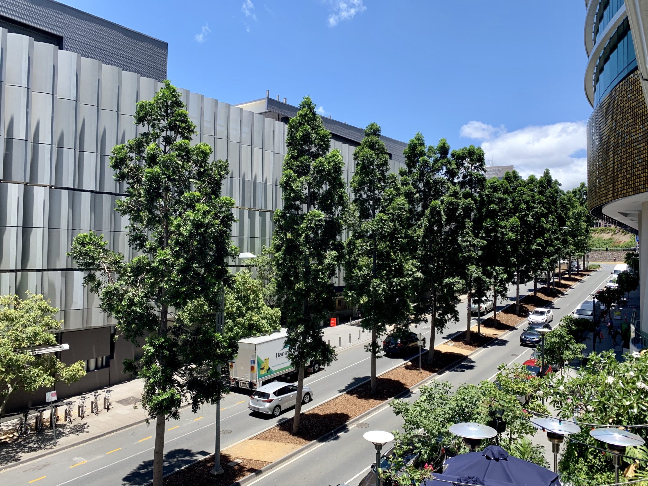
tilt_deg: +1.9
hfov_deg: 67.3
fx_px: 487
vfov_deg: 53.1
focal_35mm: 26
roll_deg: -1.4
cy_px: 243
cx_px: 324
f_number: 1.8
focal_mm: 4.25
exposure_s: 1/1190
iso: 25
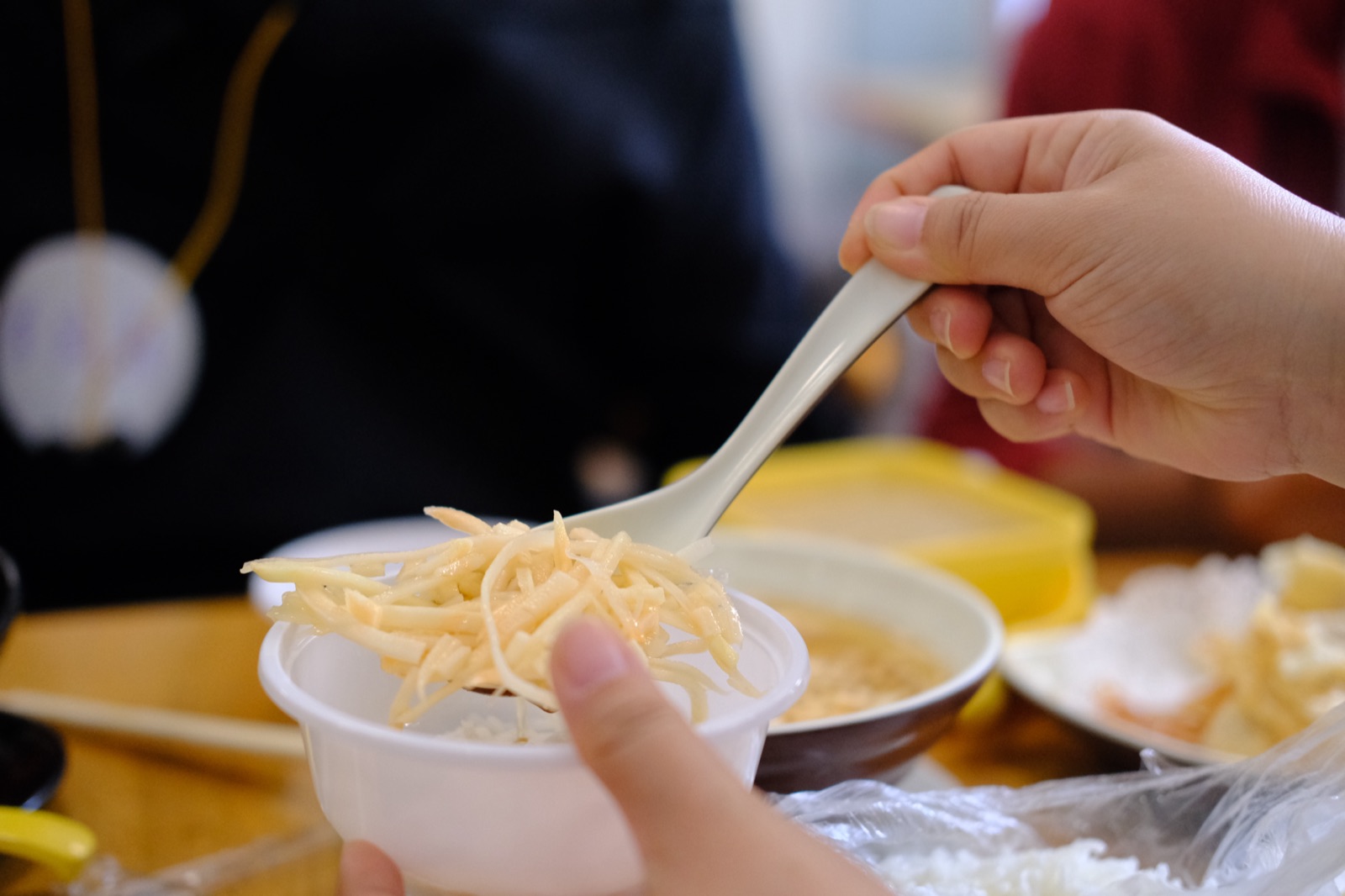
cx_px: 672
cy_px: 448
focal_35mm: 53
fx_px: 1980
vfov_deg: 25.5
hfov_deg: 37.5
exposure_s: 1/420
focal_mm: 35
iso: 2500
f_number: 2
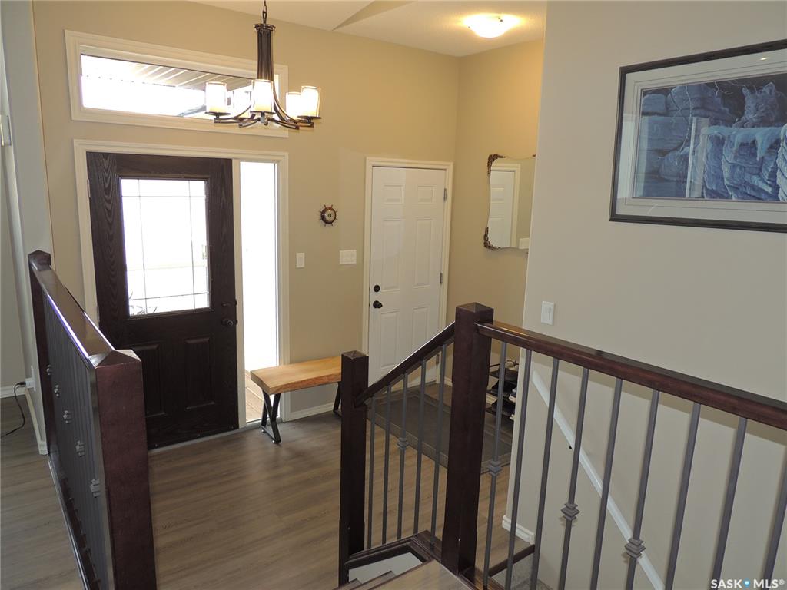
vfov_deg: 56.8
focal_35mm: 24
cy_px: 295
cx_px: 394
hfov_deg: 71.6
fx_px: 546
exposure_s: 1/40
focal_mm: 4.3
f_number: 3
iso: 100
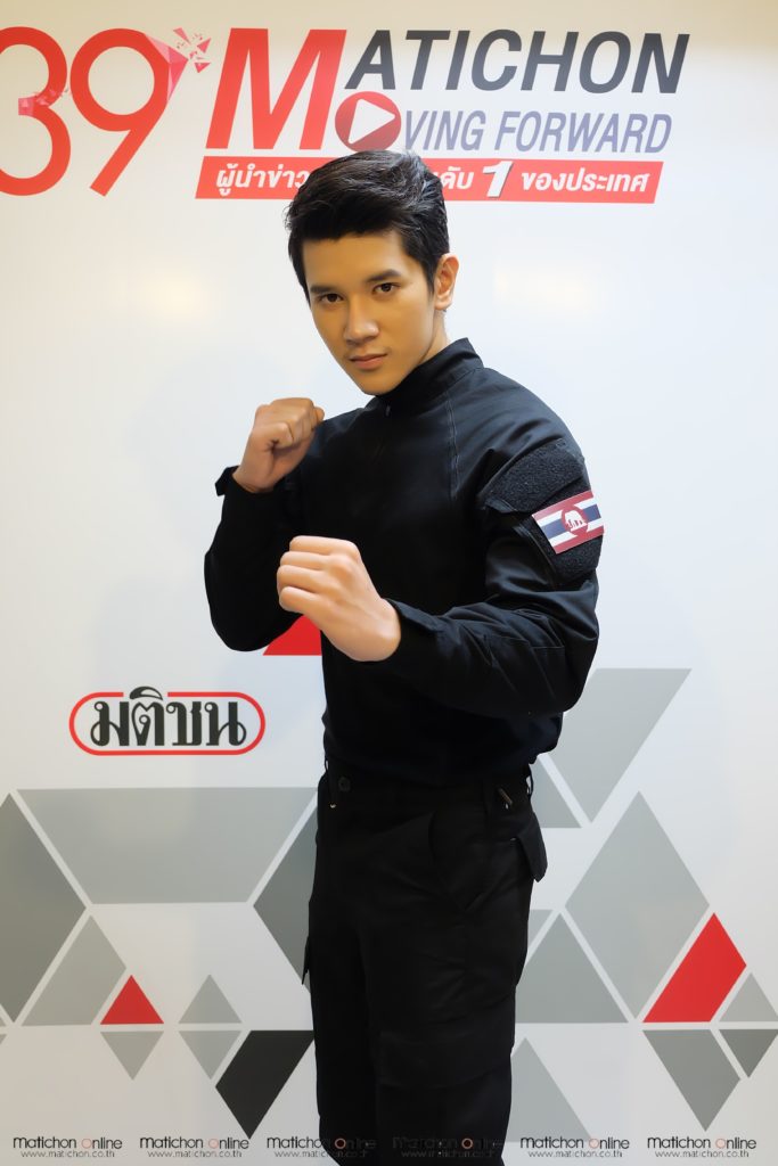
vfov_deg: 57.2
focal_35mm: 33
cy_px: 583
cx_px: 389
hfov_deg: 40.0
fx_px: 1069
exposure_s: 1/30
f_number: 4
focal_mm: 22.2
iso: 1000
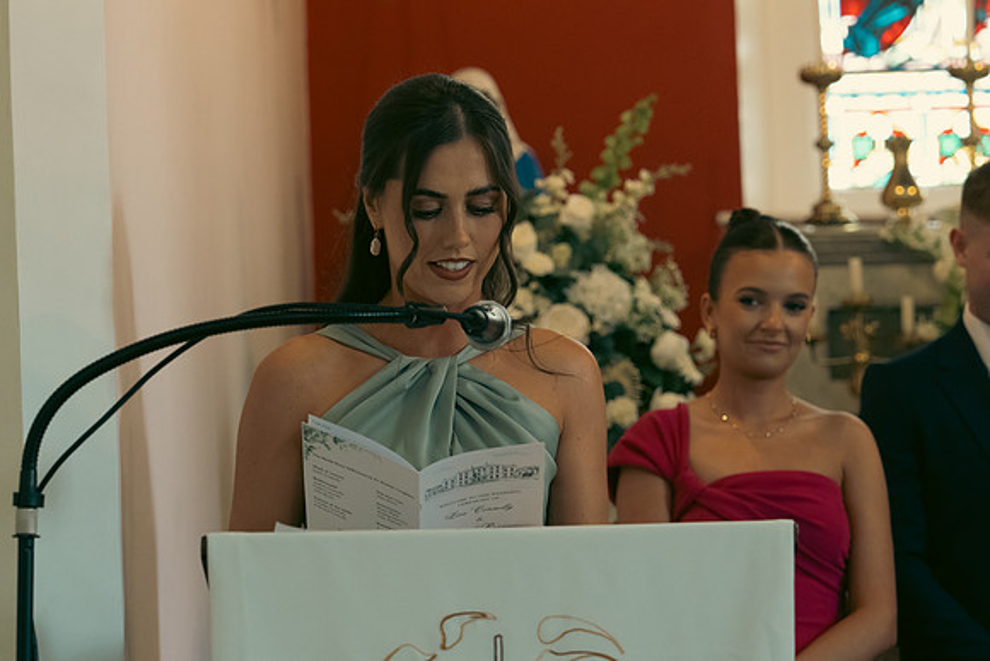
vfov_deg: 13.4
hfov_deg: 20.0
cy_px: 330
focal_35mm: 102
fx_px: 2806
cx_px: 495
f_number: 3.5
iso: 2000
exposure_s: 1/200
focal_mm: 68
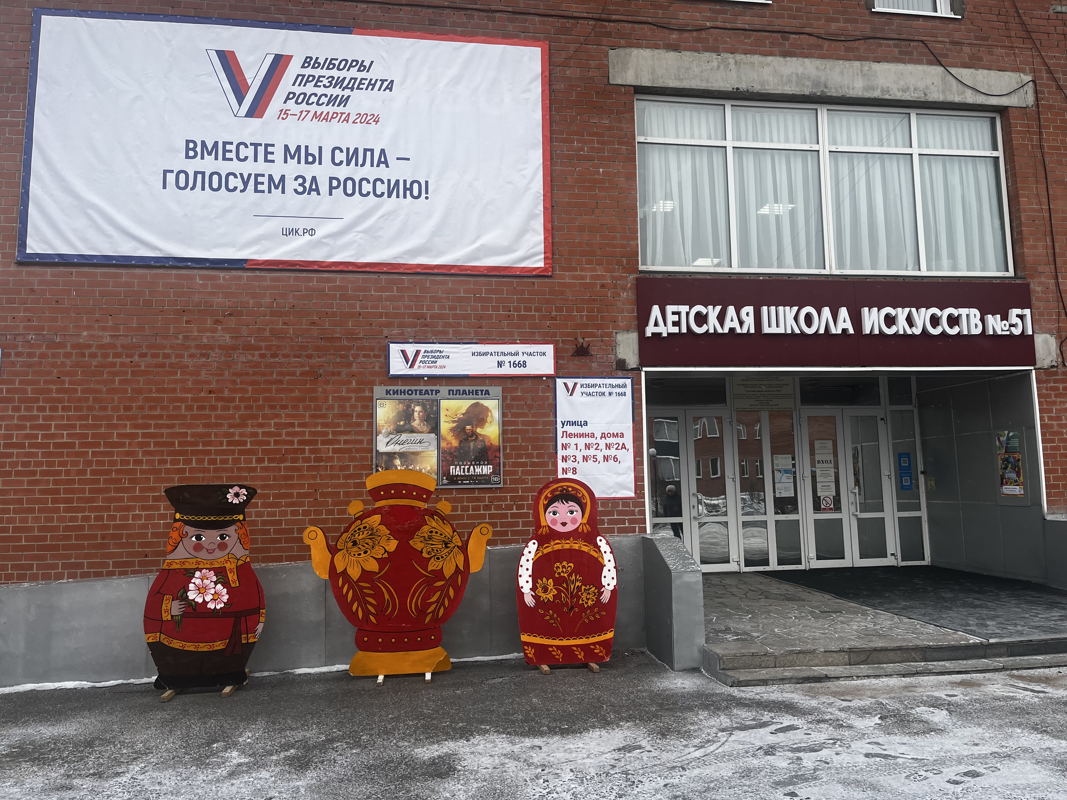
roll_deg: +2.2
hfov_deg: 67.3
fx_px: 801
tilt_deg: +6.6
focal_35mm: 26
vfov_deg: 53.1
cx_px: 534
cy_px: 400
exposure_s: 1/454
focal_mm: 5.1
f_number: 1.6
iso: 50
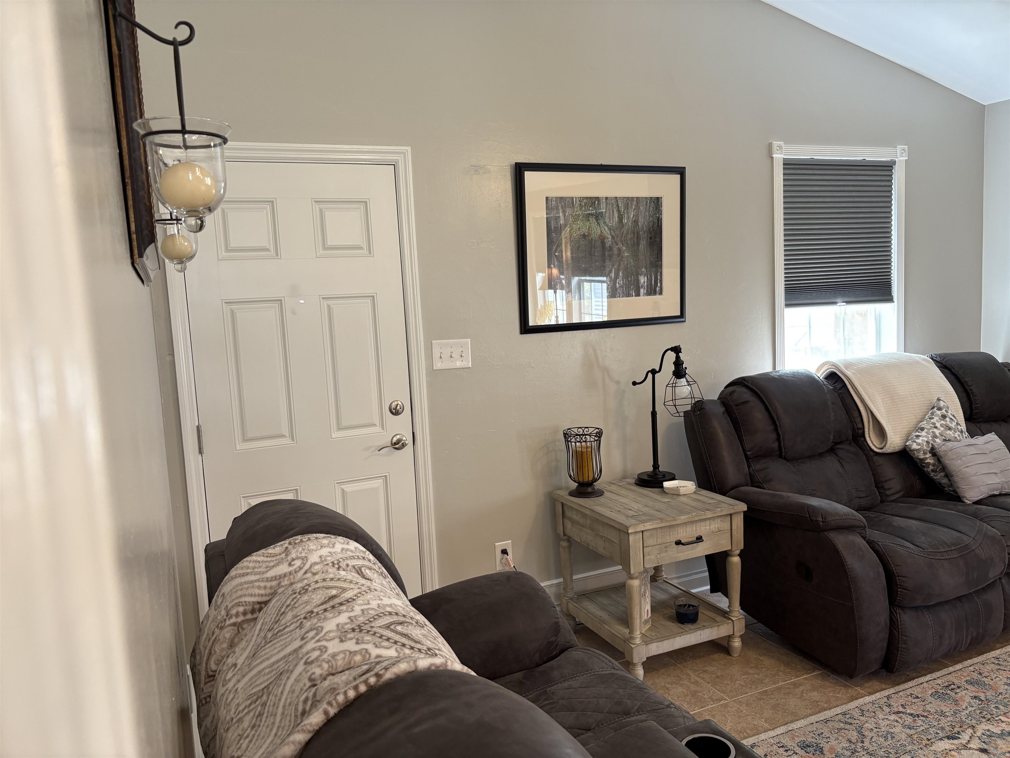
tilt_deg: -5.9
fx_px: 759
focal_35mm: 26
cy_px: 379
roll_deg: +3.2
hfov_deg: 67.3
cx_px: 505
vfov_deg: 53.1
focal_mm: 5.96
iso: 160
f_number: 1.6
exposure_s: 1/60
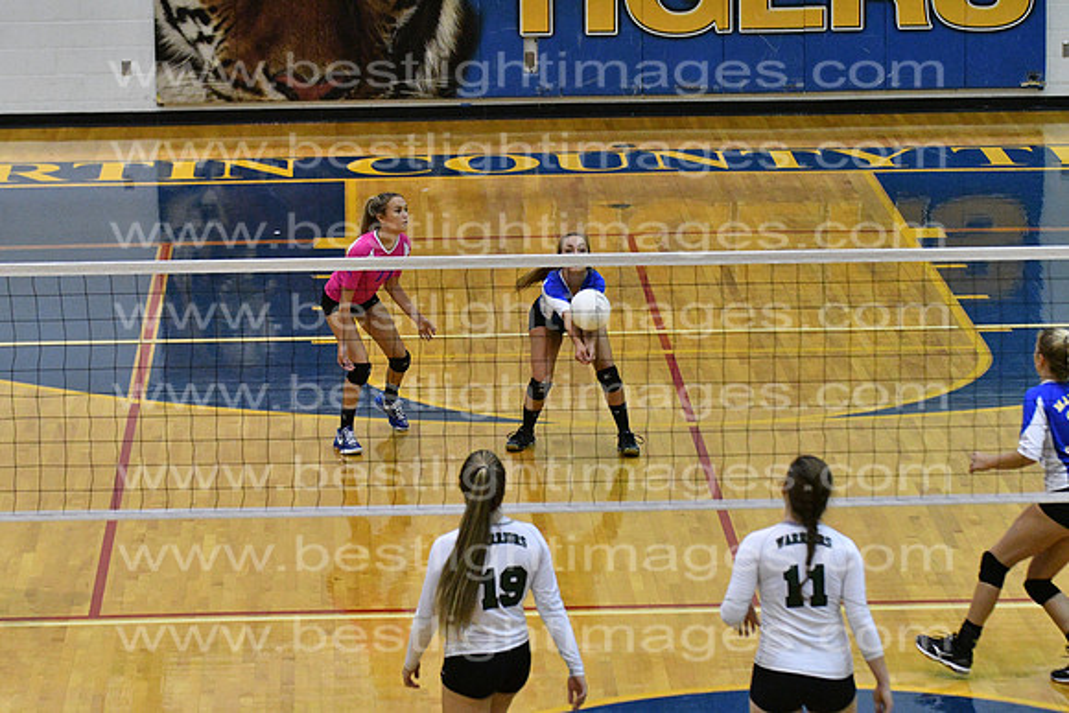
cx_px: 534
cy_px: 356
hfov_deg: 9.8
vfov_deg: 6.5
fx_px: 6237
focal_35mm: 210
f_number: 4
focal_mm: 140
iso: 8000
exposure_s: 1/640
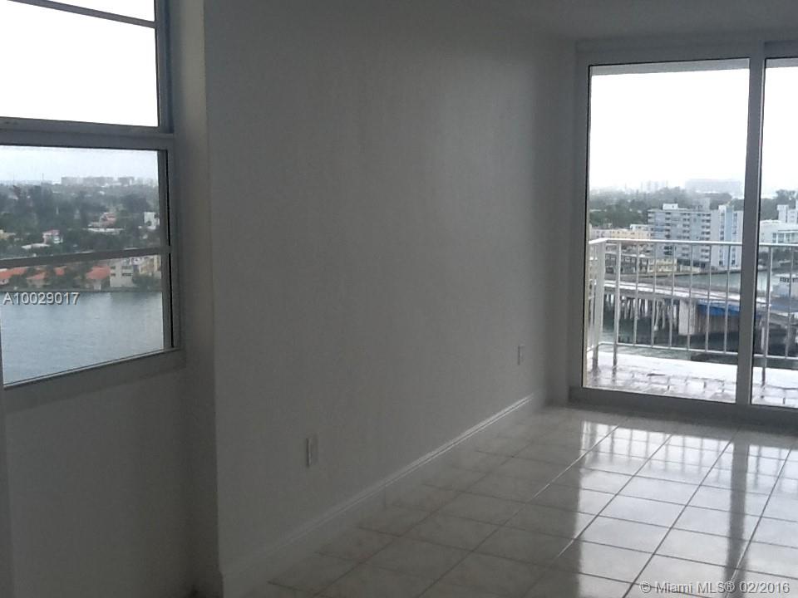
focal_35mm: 44
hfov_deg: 42.9
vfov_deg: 32.9
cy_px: 299
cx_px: 399
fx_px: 1014
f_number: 2.4
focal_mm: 2.03
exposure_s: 1/248
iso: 40
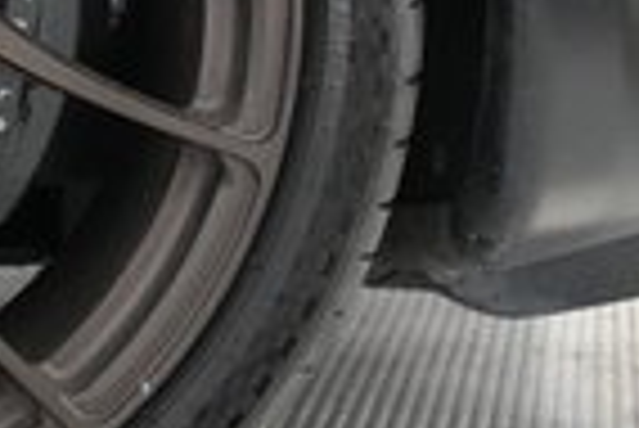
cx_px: -292
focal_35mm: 126
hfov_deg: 15.1
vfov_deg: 10.8
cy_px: 41
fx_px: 2239
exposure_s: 1/160
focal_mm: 28
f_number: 2.8
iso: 5000
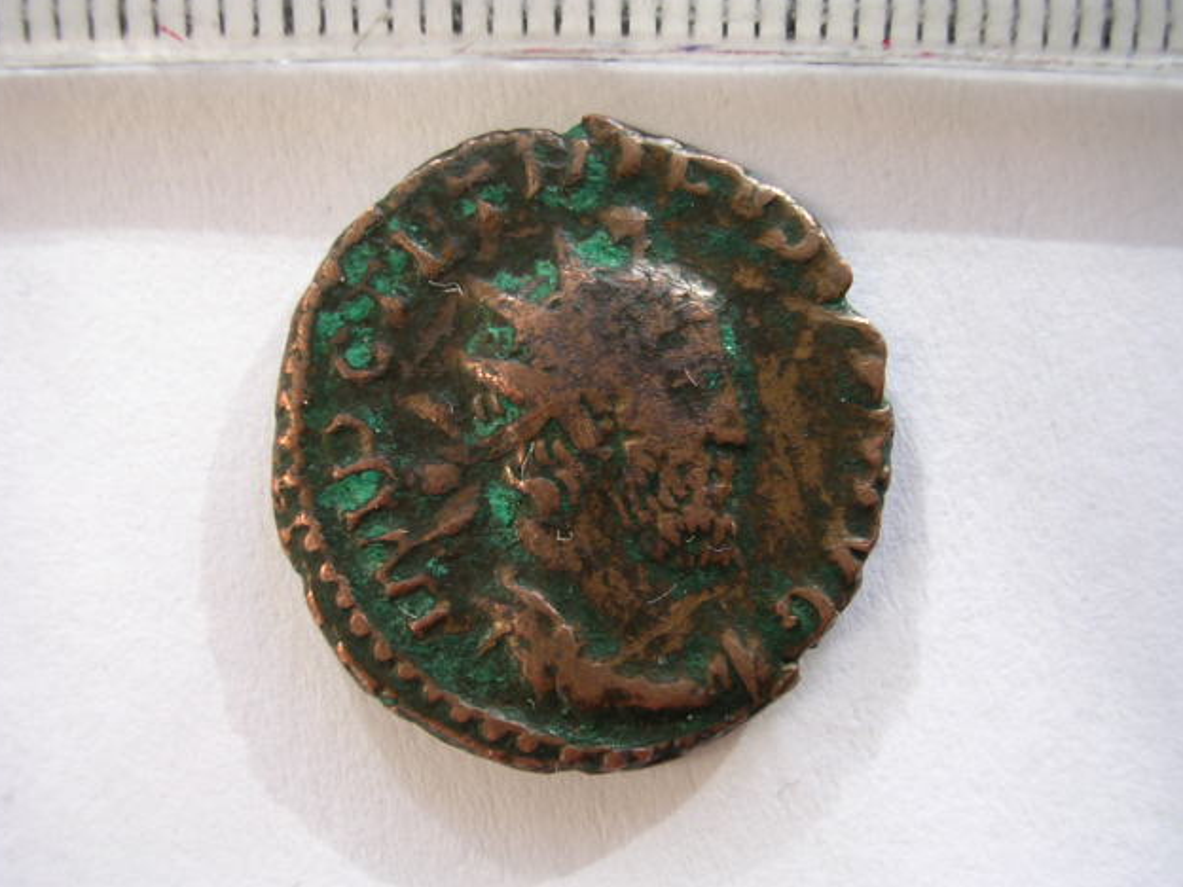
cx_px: 580
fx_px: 1333
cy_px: 434
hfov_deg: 47.9
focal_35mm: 39
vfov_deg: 36.8
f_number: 2.8
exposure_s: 1/63.6
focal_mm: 5.8
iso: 100
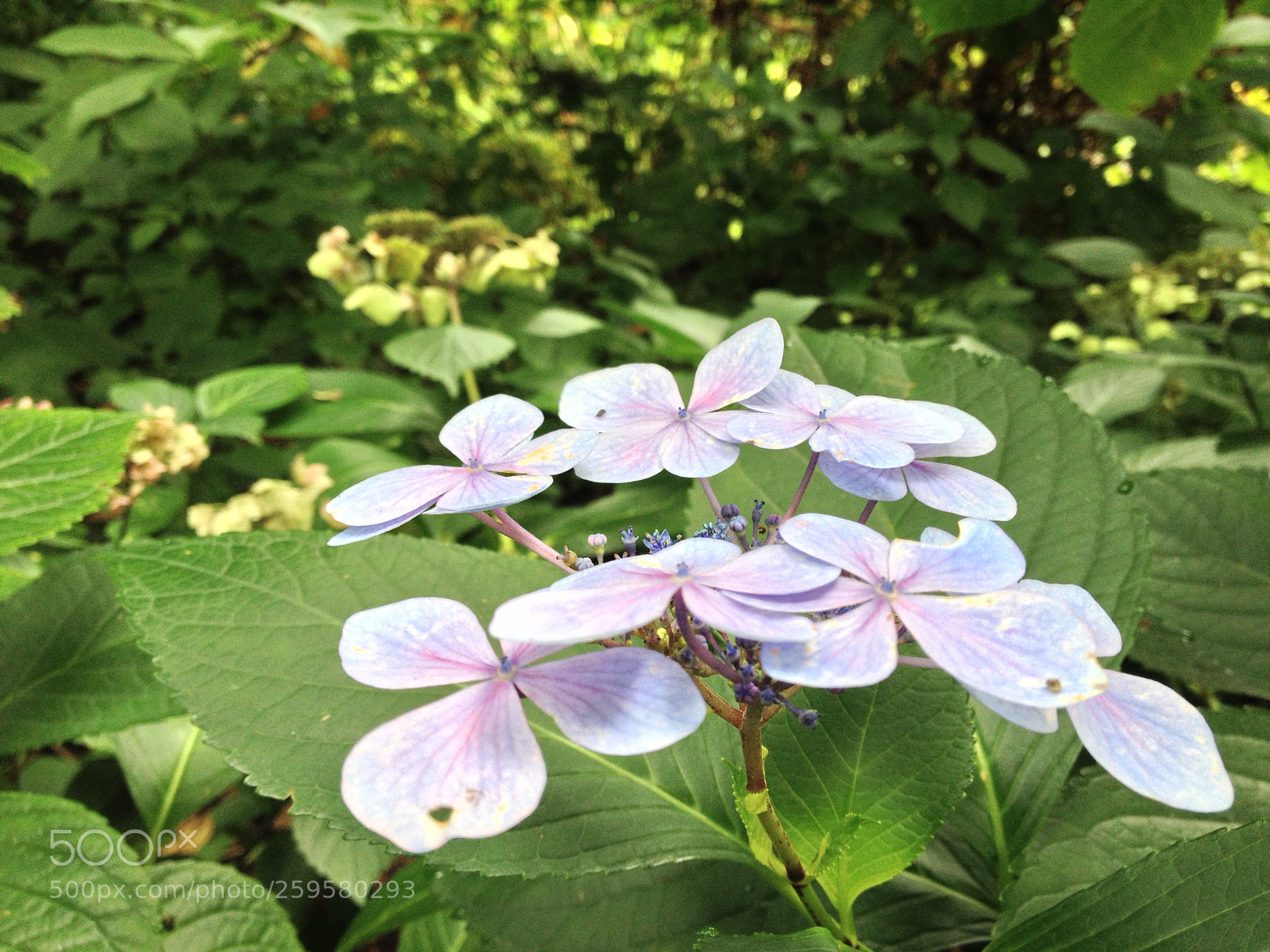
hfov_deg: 52.6
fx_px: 1284
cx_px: 635
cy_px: 476
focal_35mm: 35
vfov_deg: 40.7
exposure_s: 1/60
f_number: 2.4
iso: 64
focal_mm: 4.28
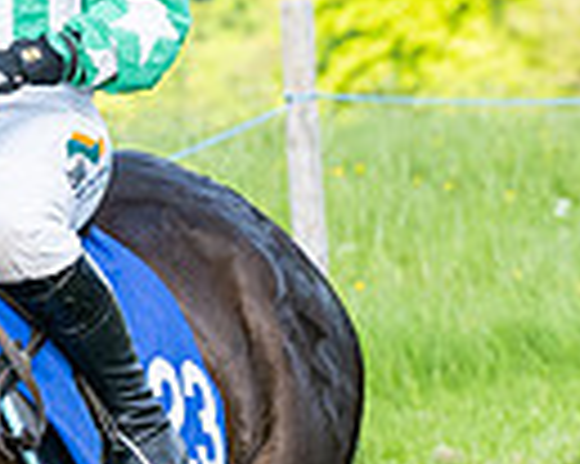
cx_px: -102
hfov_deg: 2.0
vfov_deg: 1.6
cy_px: 276
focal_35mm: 946
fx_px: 16227
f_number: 5
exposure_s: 1/800
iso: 400
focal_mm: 110
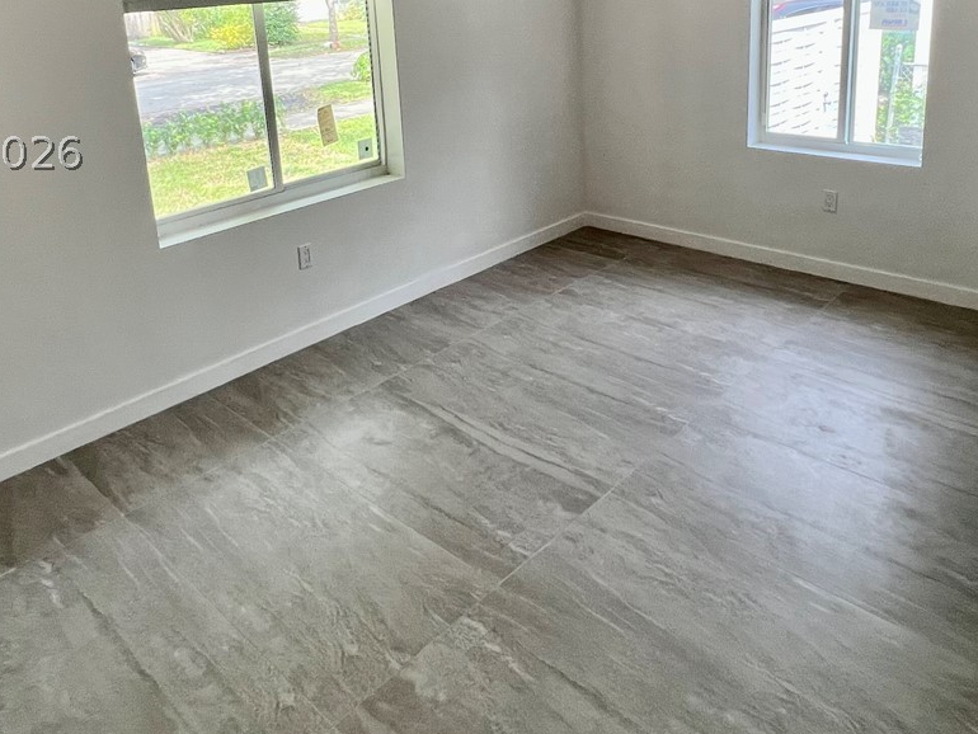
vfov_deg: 48.6
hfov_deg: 65.3
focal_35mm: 27
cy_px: 152
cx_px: 471
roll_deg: +3.1
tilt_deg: -12.9
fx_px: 763
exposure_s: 1/120
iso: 50
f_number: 1.8
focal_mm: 1.57
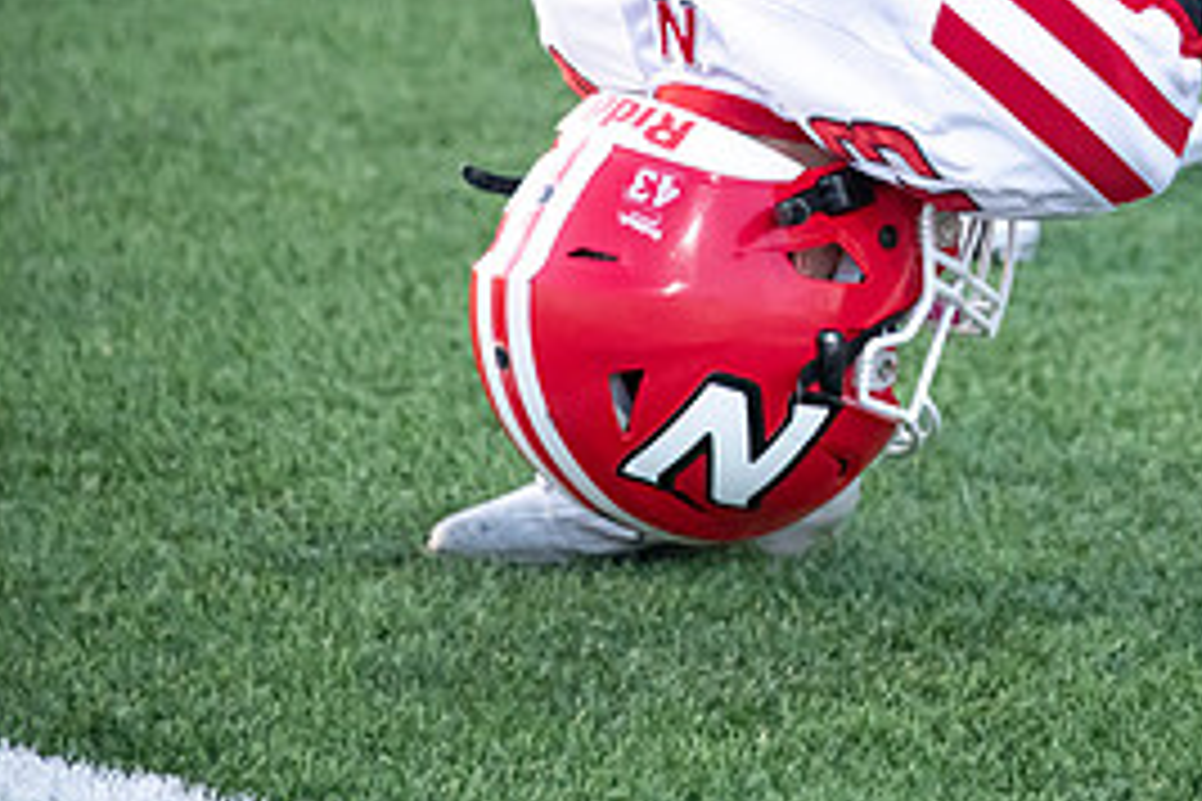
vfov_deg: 2.7
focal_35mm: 500
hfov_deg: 4.1
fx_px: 16693
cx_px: 1094
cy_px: -34
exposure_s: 1/800
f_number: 5.6
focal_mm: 230
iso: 4000
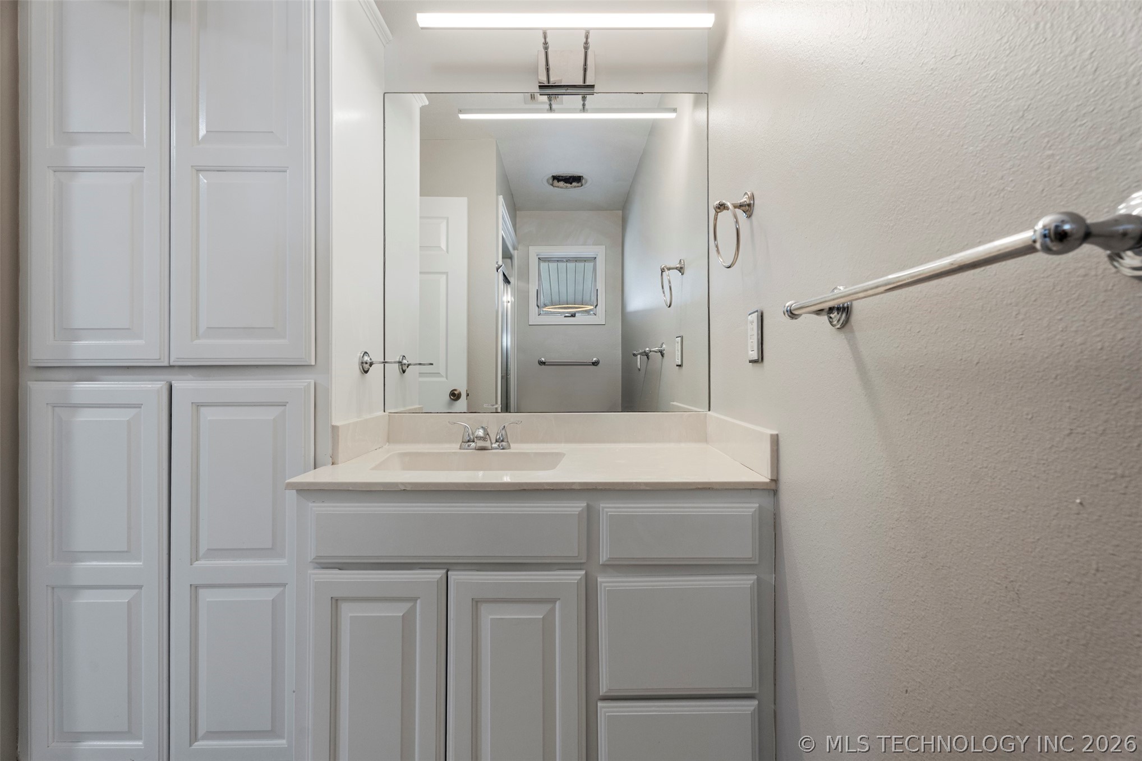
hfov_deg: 96.7
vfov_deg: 73.7
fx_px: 507
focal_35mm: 16
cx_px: 571
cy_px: 380
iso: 125
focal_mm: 16
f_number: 8
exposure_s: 1/3
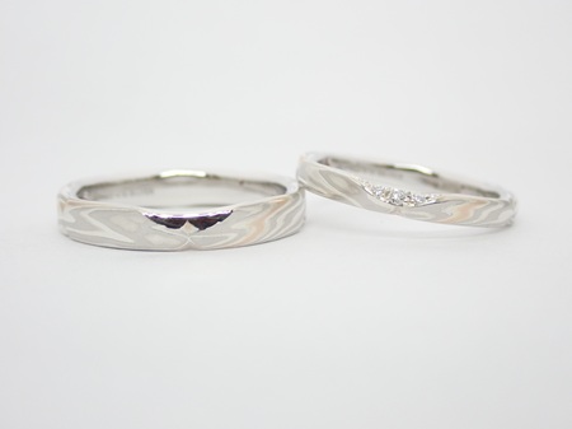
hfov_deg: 25.3
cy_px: 214
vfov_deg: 19.1
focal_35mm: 77
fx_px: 1272
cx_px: 286
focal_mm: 13.65
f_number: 4.1
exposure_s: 1/100
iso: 200
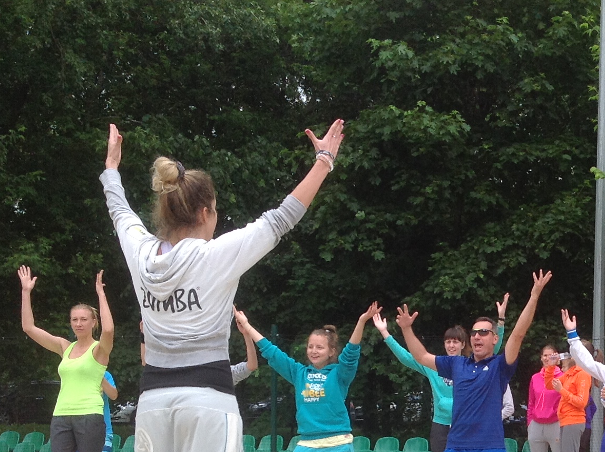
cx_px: 577
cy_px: 488
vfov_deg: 18.0
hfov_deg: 23.9
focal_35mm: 79
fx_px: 1379
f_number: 2.4
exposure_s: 1/944
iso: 50
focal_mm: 4.28
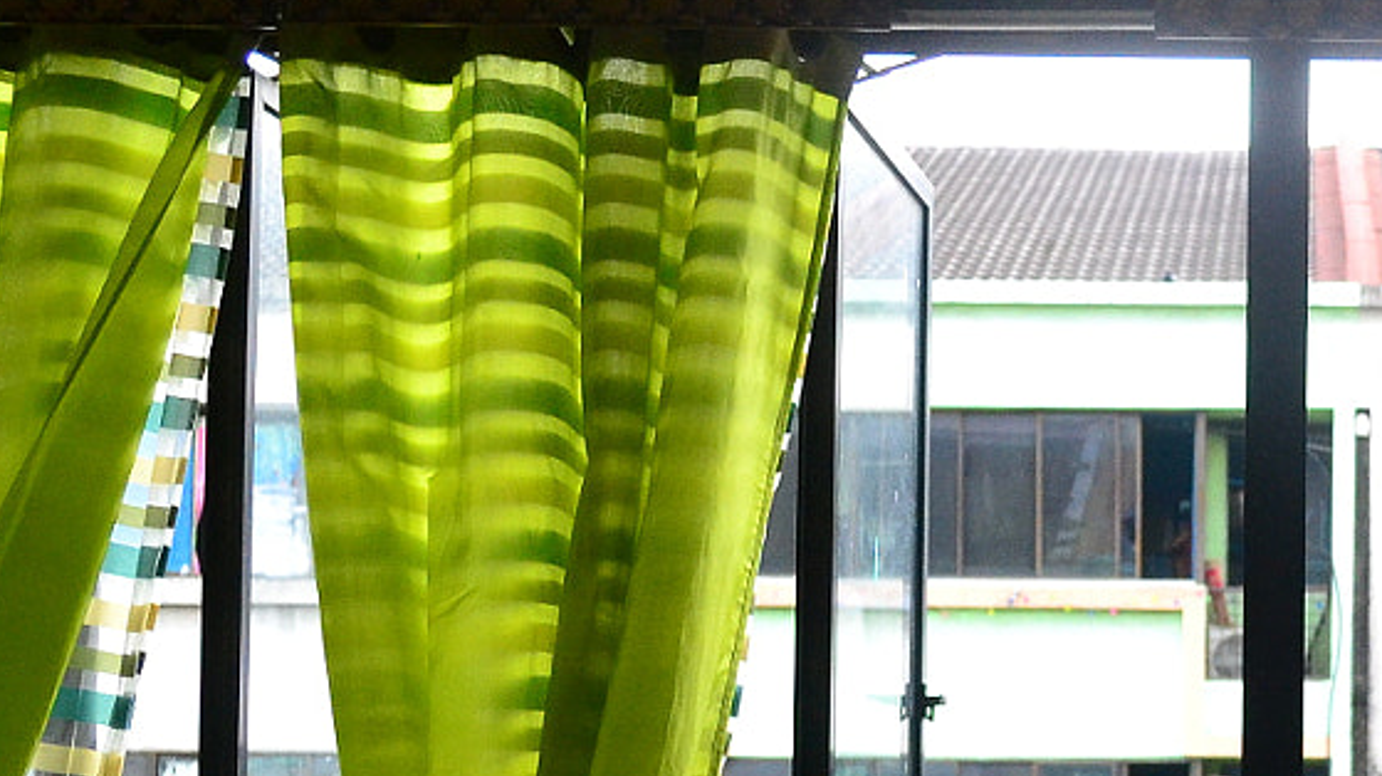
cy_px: 806
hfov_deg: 22.8
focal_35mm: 90
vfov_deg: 13.2
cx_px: 1350
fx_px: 3297
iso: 1600
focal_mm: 20
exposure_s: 1/1600
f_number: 4
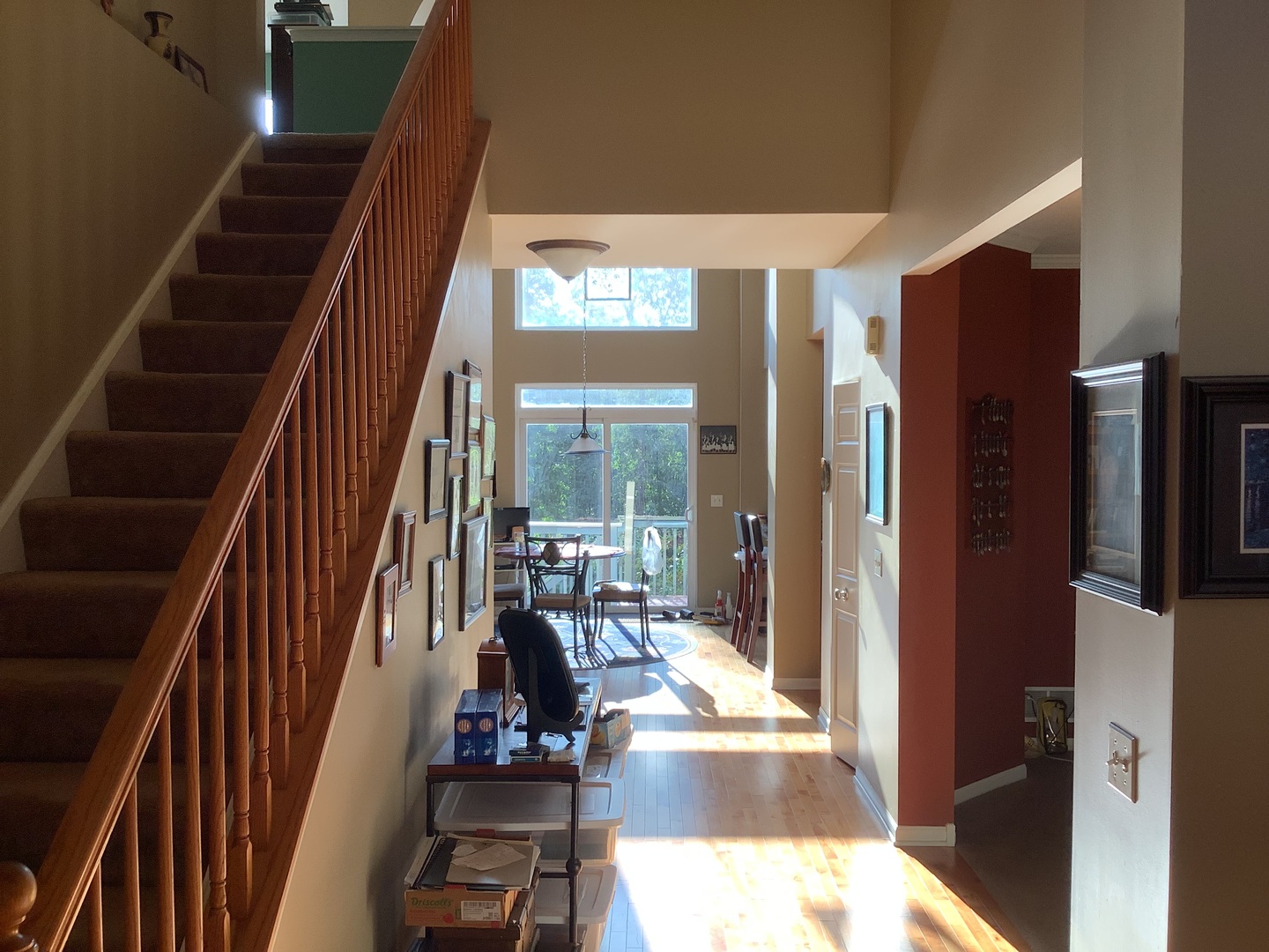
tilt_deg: -3.8
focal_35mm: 31
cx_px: 634
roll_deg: +0.3
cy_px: 476
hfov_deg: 58.4
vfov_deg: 45.4
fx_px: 1136
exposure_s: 1/120
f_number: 2.4
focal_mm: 3.3
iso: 50
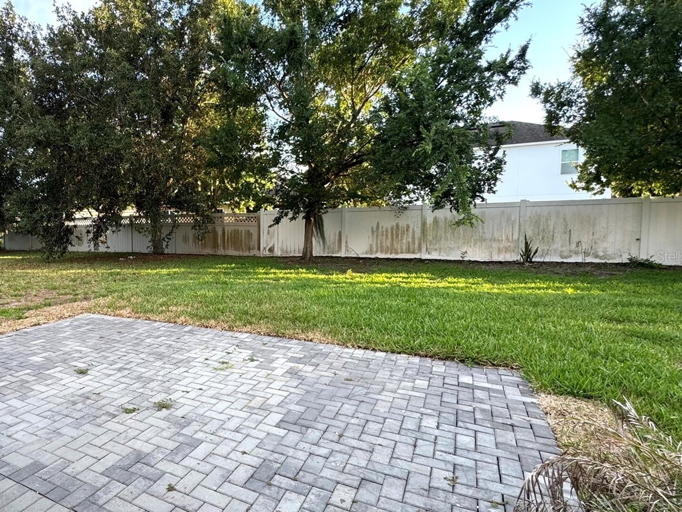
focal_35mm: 22
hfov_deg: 72.0
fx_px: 434
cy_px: 256
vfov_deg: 61.1
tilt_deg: -3.8
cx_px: 184
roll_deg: +0.7
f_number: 2.2
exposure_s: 1/138
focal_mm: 2.22
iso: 40
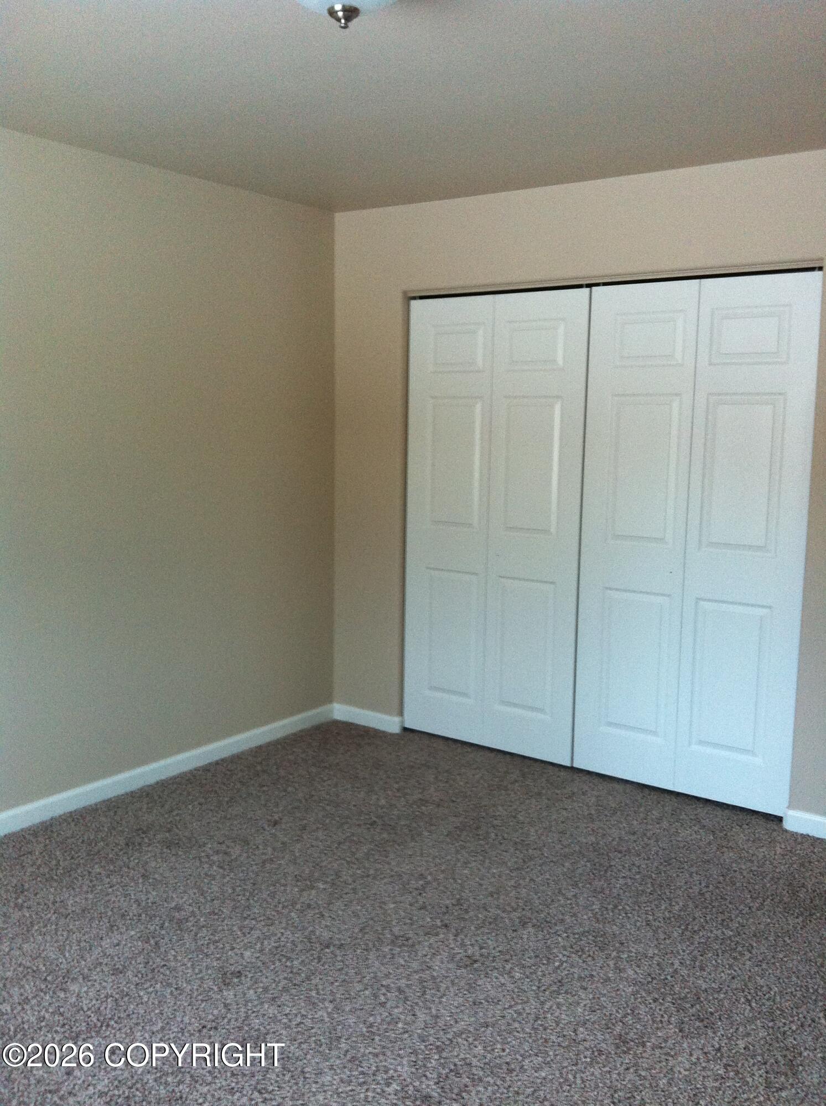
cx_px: 413
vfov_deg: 52.7
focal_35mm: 35
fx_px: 1117
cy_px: 553
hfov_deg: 40.6
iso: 160
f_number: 2.8
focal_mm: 3.85
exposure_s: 1/15
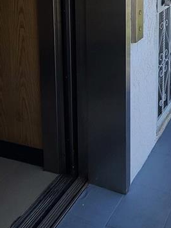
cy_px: -27
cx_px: 205
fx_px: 290
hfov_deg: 28.6
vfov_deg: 36.0
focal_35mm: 44
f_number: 2.2
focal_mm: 2.2
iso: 50
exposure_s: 1/604
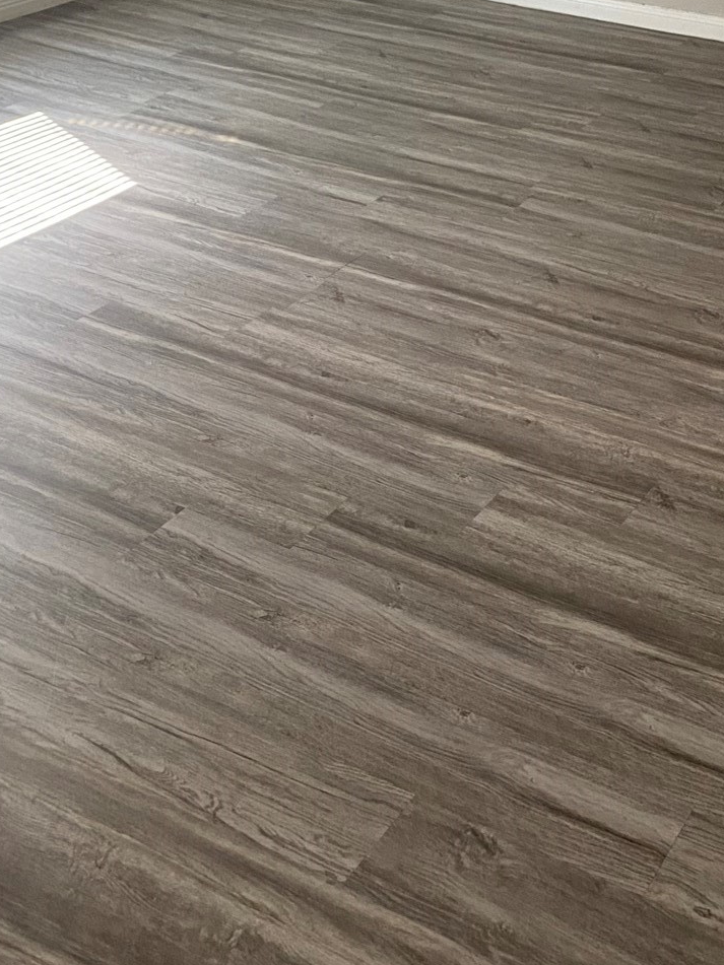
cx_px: 329
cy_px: 188
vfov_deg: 33.3
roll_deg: -2.7
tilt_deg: -20.2
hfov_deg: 26.1
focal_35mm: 56
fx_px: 1562
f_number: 1.8
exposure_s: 1/60
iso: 200
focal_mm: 4.25
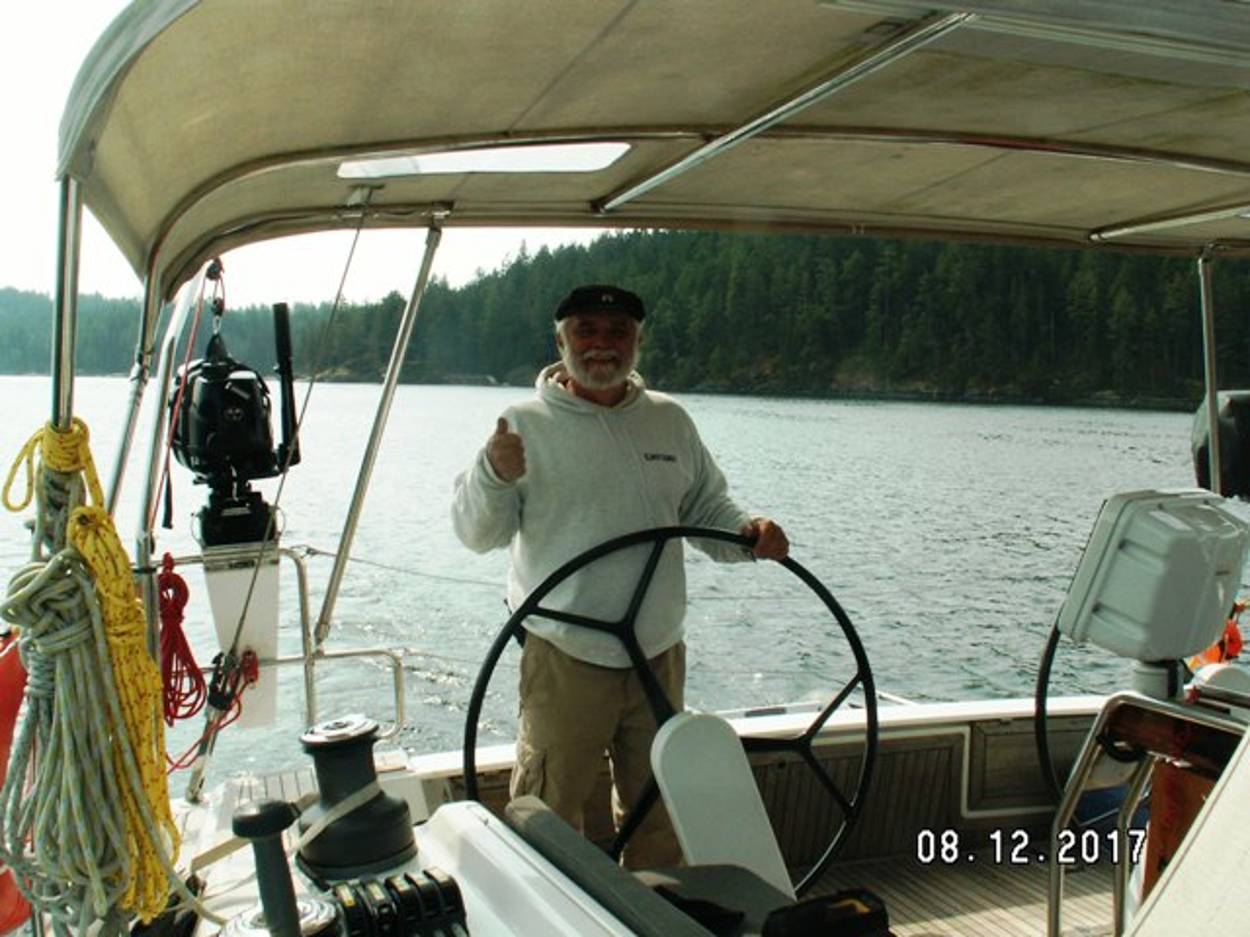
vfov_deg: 40.7
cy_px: 468
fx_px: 1264
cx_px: 625
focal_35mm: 35
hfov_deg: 52.6
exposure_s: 1/125
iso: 50
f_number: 8
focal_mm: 5.86
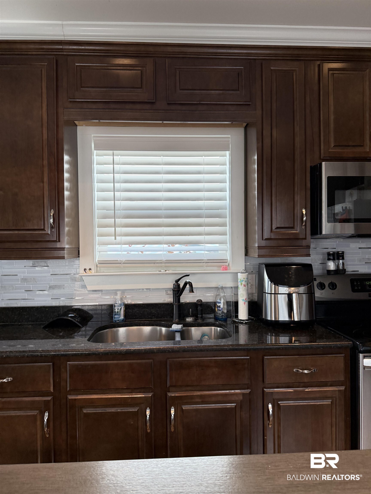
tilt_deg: +0.6
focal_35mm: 24
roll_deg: -0.6
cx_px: 186
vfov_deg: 71.6
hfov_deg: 56.8
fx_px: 343
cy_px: 247
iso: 200
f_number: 1.78
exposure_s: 1/122
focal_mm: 6.76
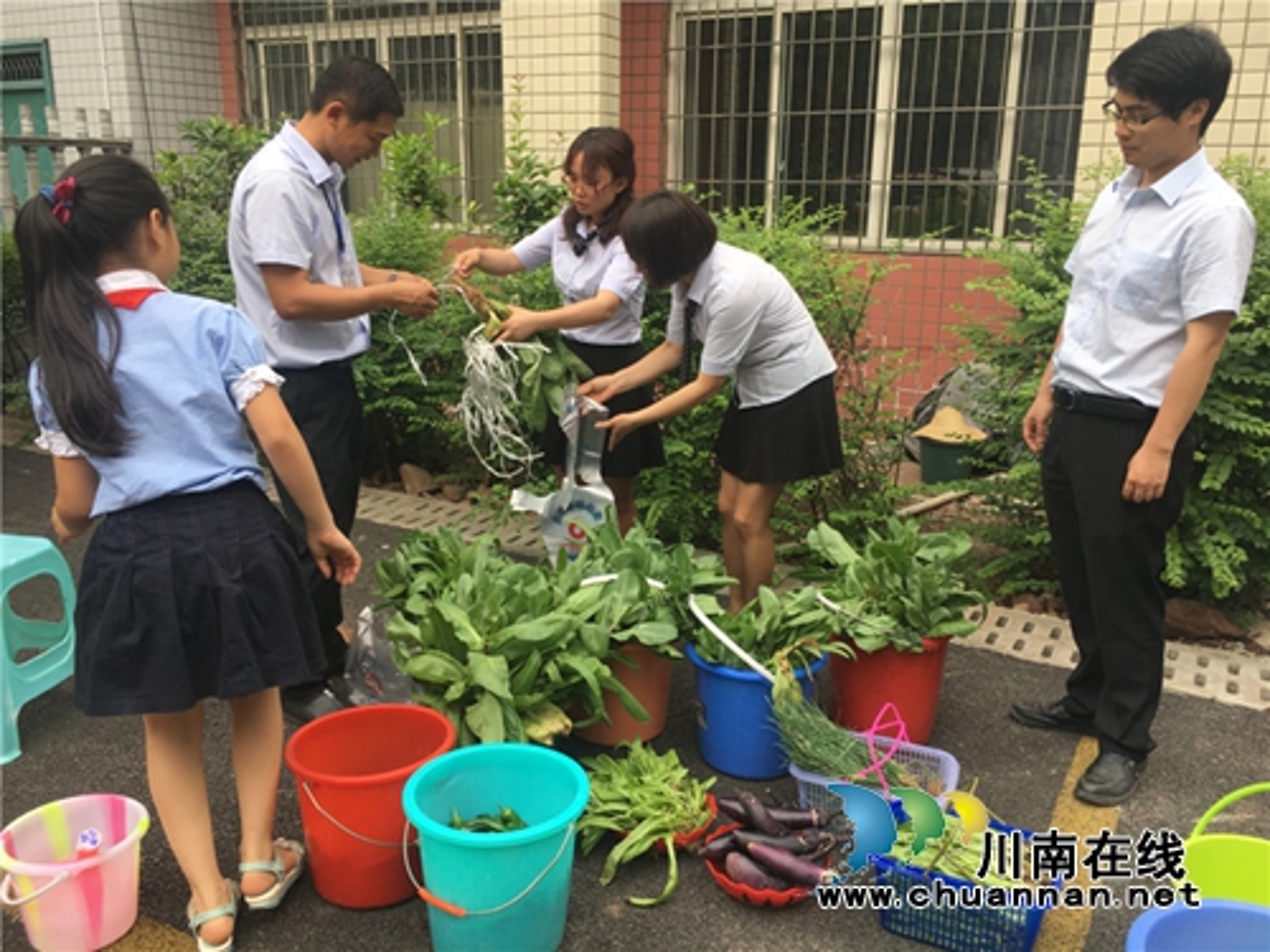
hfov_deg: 61.7
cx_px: 635
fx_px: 1064
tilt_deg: -14.6
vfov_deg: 48.2
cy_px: 476
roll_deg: -0.8
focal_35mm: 29
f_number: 2.2
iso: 25
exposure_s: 1/381
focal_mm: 4.15
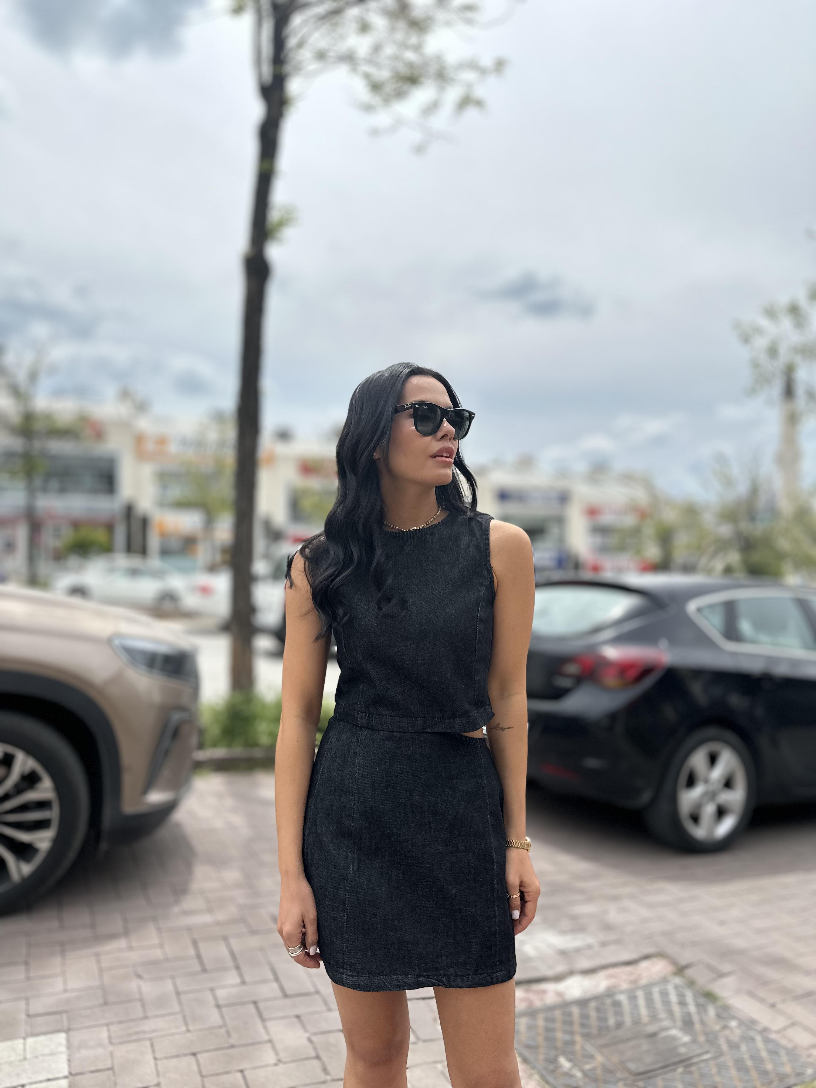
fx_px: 754
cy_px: 544
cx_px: 408
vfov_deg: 71.6
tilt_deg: +1.0
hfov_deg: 56.8
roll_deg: -0.5
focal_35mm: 24
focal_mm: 6.86
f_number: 1.78
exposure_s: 1/7042
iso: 80
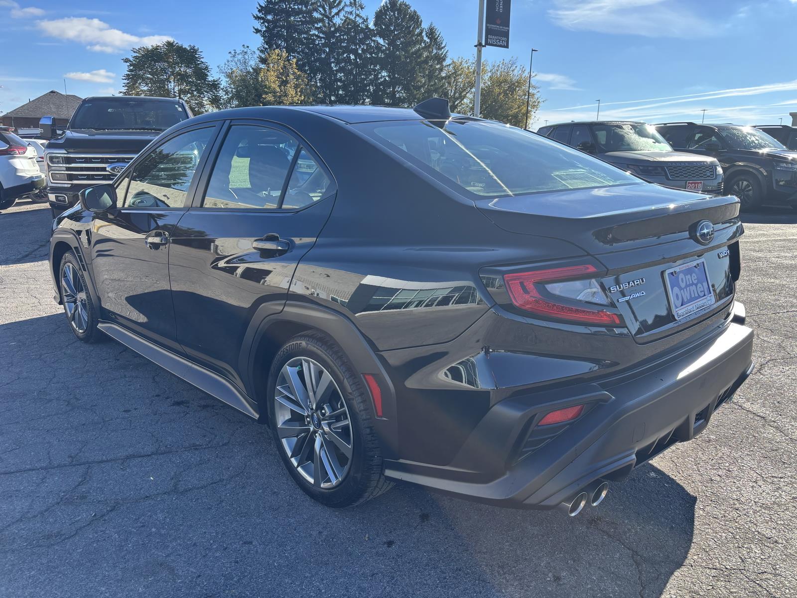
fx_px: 599
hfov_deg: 67.3
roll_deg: -1.4
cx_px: 398
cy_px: 299
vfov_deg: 53.1
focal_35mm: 26
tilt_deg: -13.9
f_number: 1.6
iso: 50
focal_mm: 5.96
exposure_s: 1/1152
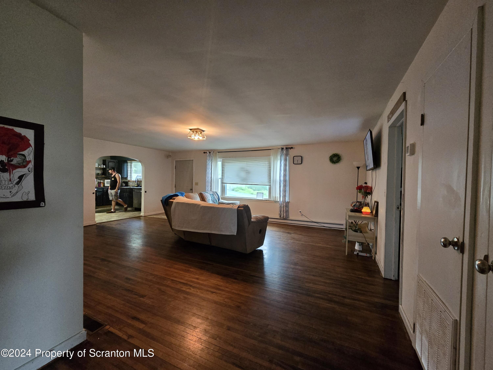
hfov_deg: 106.2
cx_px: 246
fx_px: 185
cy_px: 185
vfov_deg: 89.9
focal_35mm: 13
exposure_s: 1/60
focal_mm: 2.2
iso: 800
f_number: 2.2
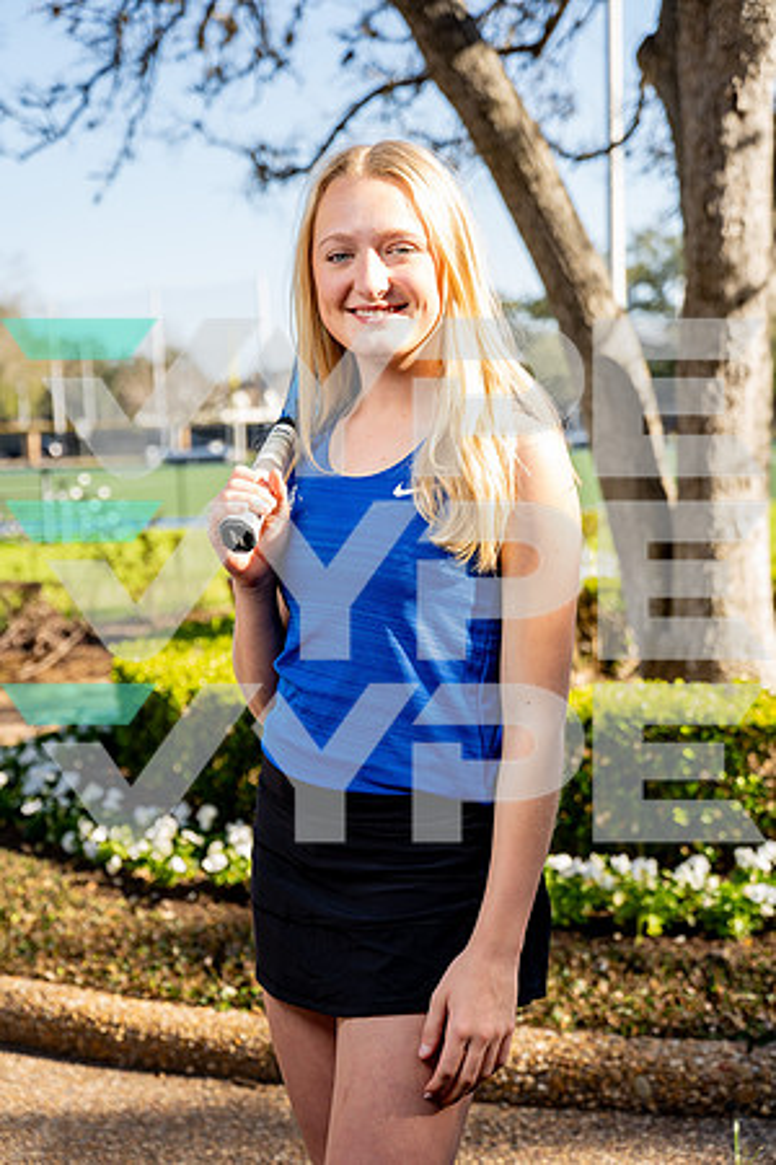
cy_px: 582
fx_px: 1972
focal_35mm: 61
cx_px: 388
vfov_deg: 32.9
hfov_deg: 22.3
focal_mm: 61
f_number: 4
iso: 100
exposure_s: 1/250
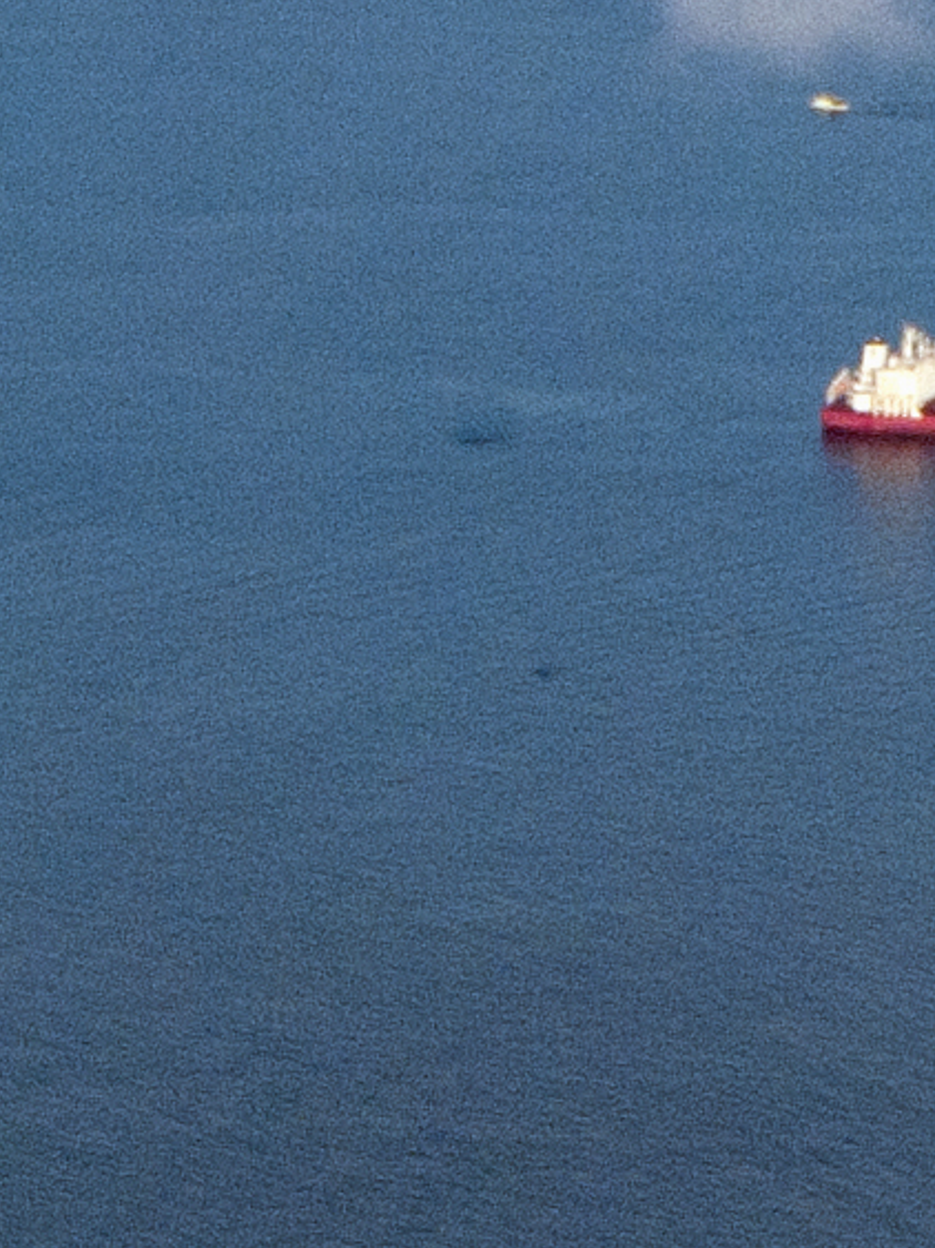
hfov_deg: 2.2
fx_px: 23706
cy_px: -137
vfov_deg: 3.0
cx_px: 2377
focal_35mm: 658
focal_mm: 60
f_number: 13
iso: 500
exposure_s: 1/160
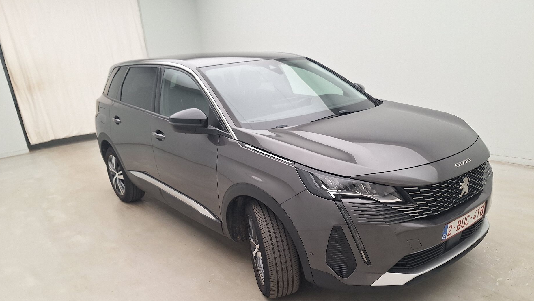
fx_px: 368
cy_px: 198
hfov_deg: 71.9
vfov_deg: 43.8
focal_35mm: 26
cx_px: 274
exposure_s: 1/100
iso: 50
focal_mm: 5.54
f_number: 1.8
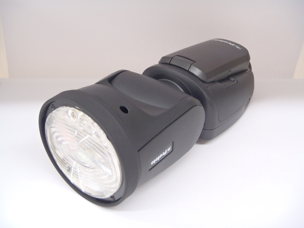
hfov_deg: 41.2
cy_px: 114
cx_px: 152
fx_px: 404
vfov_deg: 31.5
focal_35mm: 46
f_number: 4.9
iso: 200
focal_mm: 8.25
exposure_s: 1/10
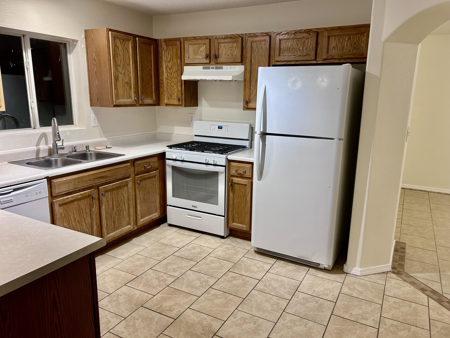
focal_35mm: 26
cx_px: 225
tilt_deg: -13.6
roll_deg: -0.6
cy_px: 169
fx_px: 338
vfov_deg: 53.1
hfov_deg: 67.3
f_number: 1.5
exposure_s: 1/60
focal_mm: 5.7
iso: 100
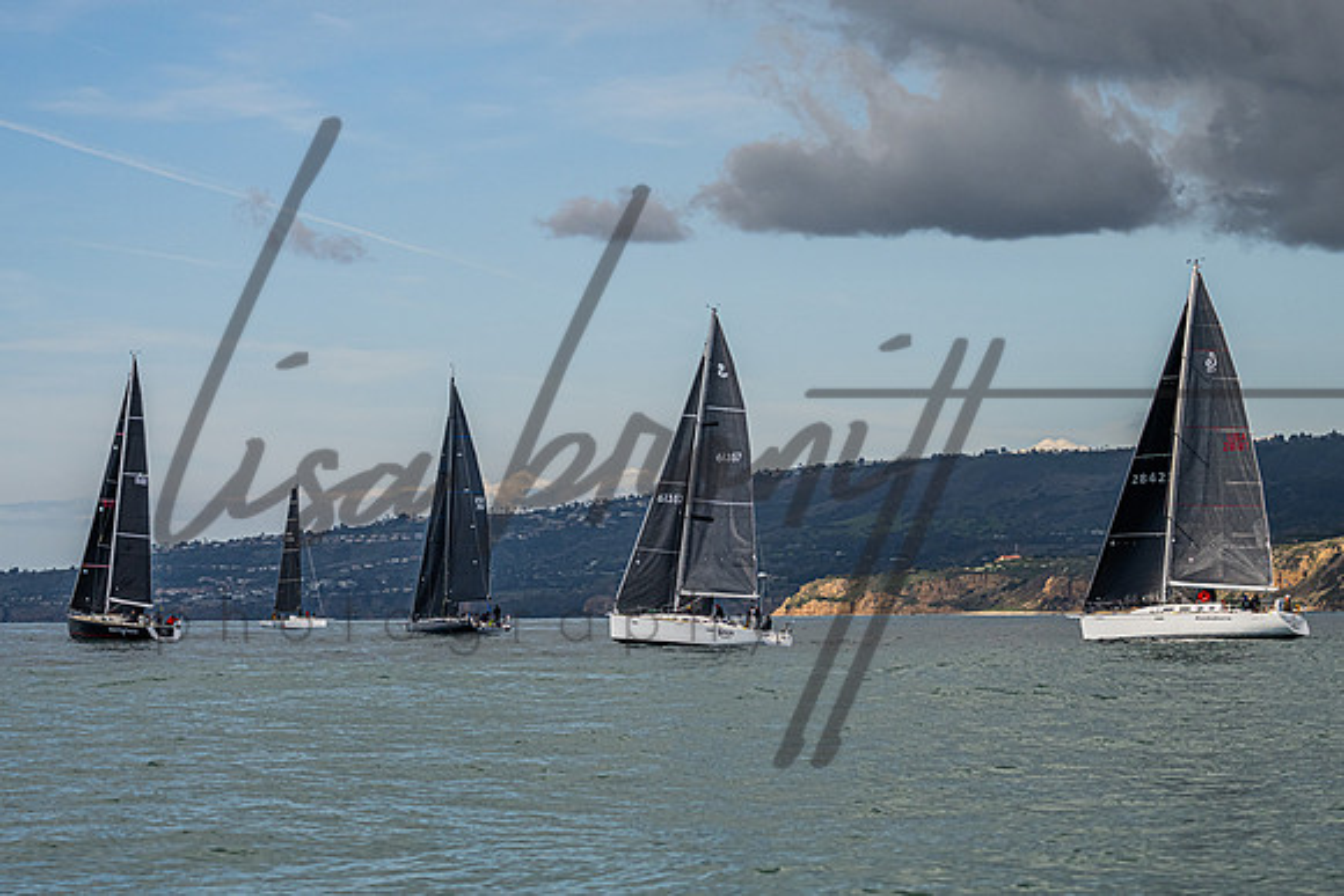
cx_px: 706
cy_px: 400
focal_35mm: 133
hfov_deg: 15.5
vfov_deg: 10.4
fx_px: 4950
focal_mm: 100
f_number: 5.6
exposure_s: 1/4000
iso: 400
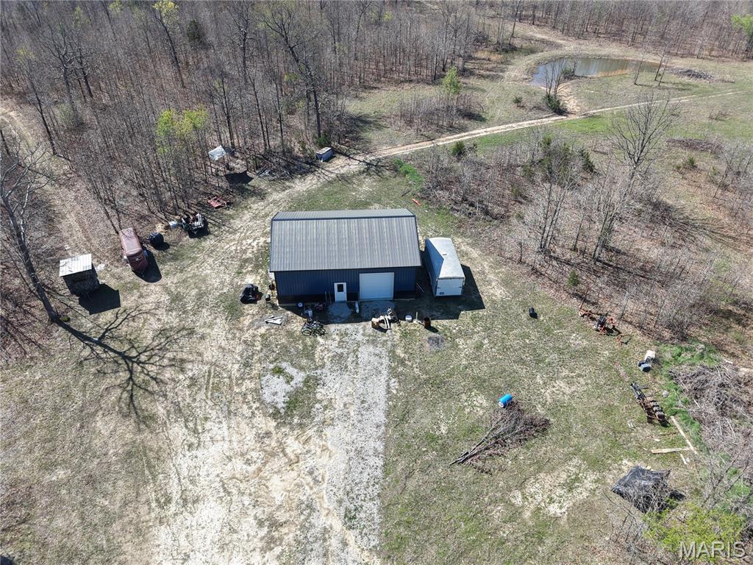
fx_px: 522
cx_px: 376
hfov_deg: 71.6
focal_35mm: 24
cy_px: 282
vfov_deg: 56.8
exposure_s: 1/250
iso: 110
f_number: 1.8
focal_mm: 8.67
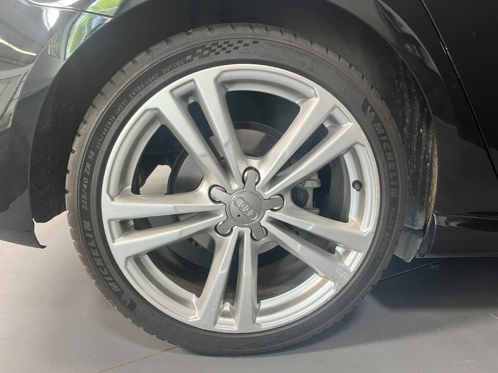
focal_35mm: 26
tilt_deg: -14.4
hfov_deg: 67.3
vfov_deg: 53.1
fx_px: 374
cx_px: 249
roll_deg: -0.8
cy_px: 186
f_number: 1.6
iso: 125
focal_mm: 5.1
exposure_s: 1/50
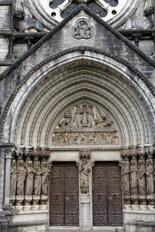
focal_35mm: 52
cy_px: 116
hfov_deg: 25.8
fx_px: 339
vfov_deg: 37.8
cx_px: 78
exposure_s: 1/500
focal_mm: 35
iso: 800
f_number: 8
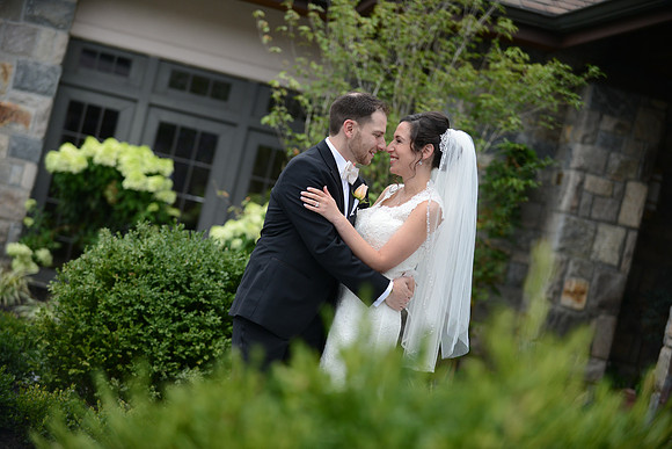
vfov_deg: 15.2
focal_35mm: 90
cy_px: 224
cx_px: 336
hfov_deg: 22.6
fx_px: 1680
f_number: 3.2
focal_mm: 90
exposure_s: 1/2000
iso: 500
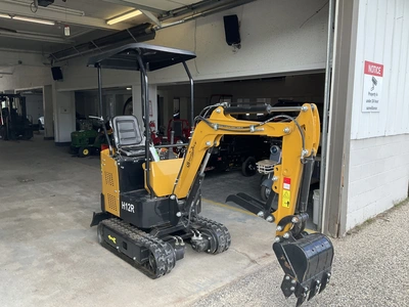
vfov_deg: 48.2
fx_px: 343
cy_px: 154
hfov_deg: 61.7
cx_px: 204
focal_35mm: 29
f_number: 1.8
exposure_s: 1/173
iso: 25
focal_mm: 3
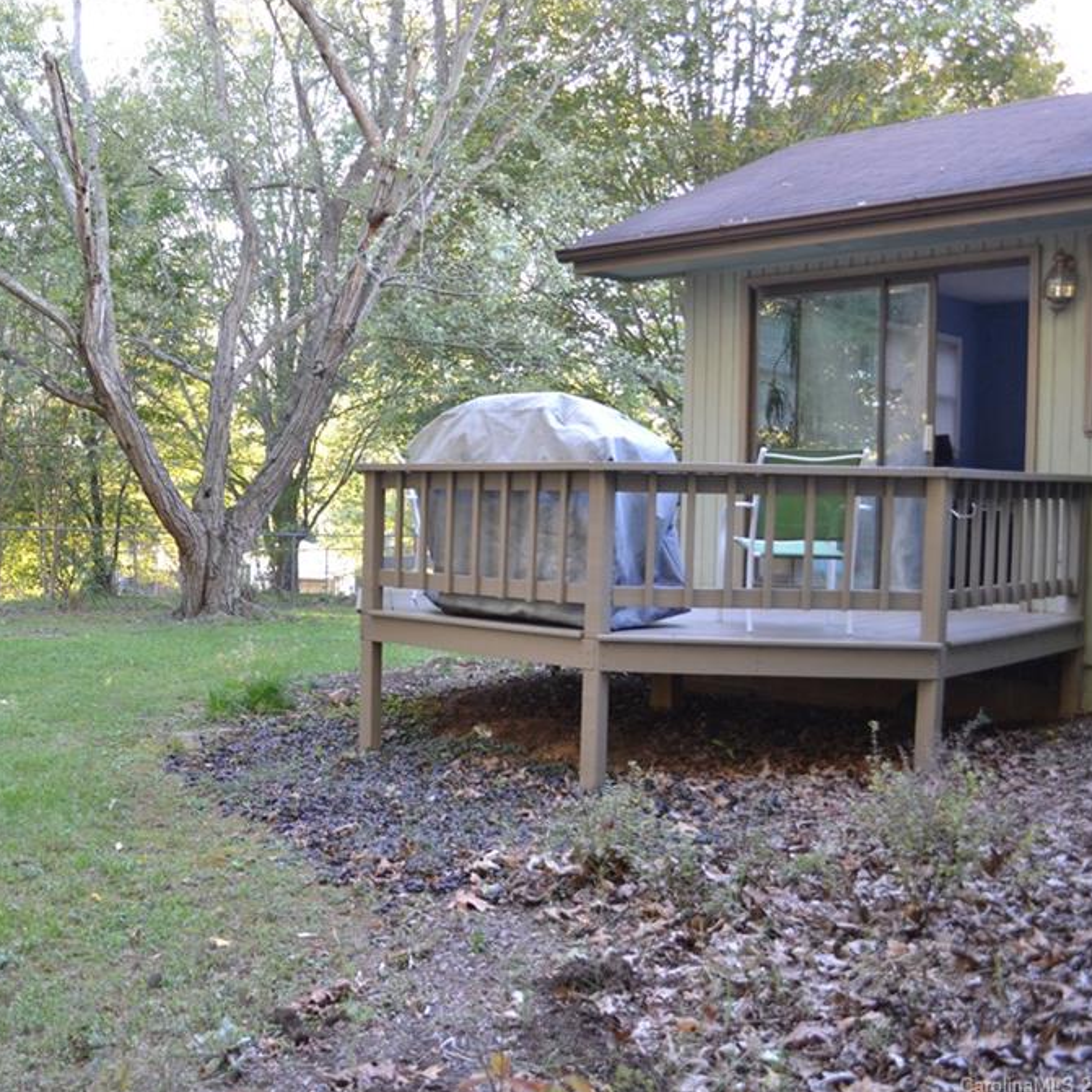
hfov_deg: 45.9
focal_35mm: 35
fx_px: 1249
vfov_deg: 47.2
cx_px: 303
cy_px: 545
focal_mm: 18
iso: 560
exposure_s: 1/60
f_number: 3.5
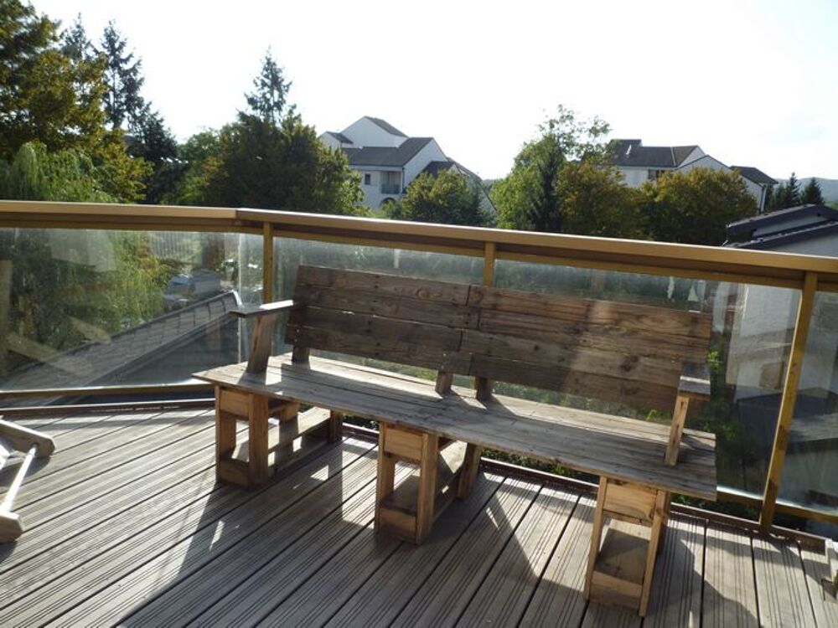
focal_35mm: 25
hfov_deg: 69.4
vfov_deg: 54.9
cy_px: 314
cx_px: 419
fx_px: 605
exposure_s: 1/500
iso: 80
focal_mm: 4.4
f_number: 2.8
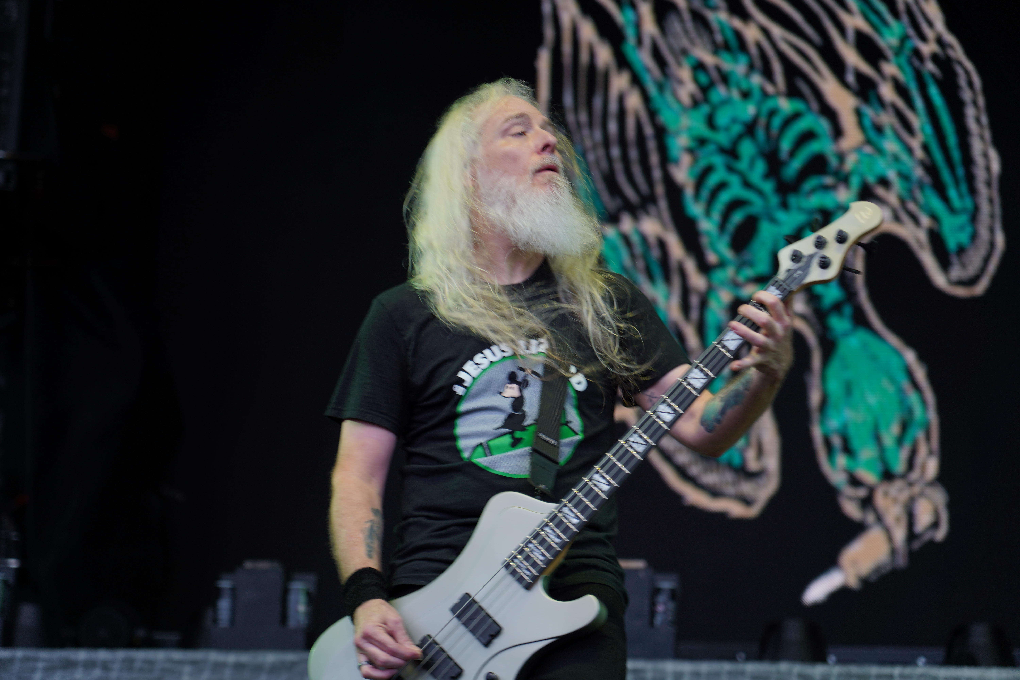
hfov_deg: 19.5
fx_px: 2975
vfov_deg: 13.0
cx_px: 510
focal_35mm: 105
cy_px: 340
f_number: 4
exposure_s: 1/125
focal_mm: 105
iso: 125
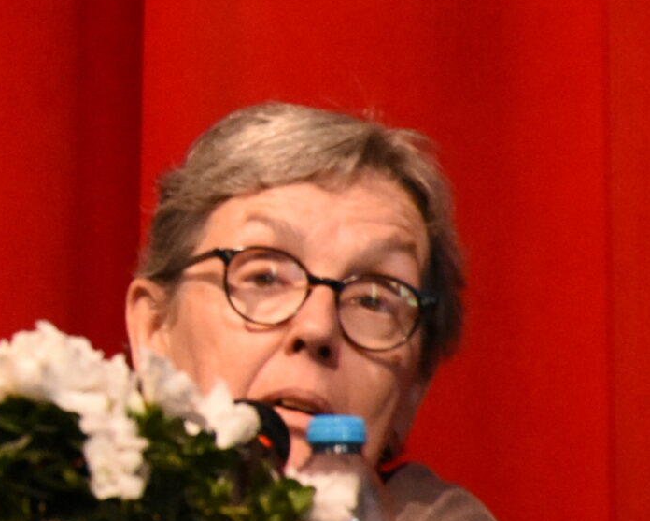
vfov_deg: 2.1
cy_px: 186
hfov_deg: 2.7
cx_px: -417
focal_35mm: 725
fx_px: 13949
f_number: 5.6
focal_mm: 140
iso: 5000
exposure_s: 1/250
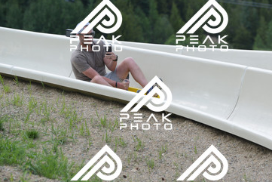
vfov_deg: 6.4
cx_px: 149
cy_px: 98
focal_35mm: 216
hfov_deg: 9.5
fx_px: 1633
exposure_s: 1/1250
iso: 1100
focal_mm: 195
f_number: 6.3
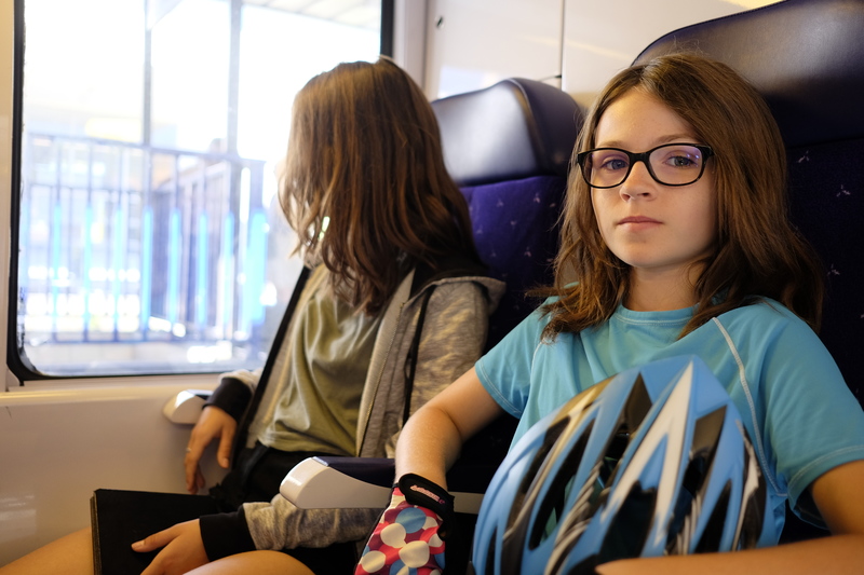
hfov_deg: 54.4
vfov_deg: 37.8
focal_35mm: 35
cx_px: 432
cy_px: 288
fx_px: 840
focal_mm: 23
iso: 400
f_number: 2
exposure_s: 1/90
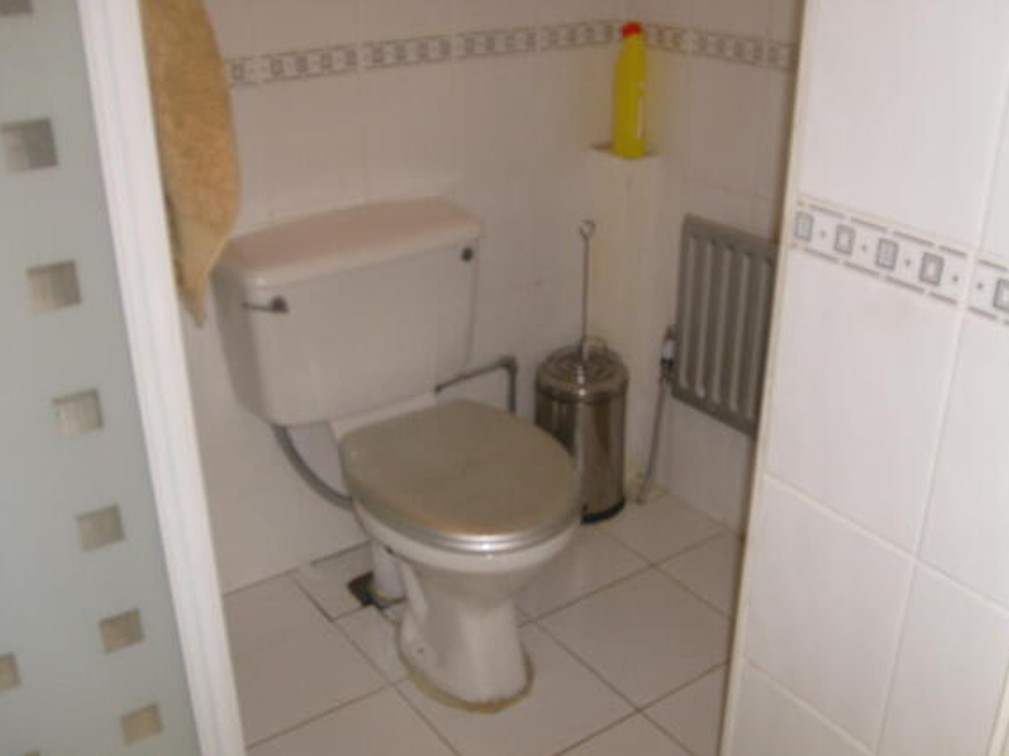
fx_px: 1049
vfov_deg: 39.6
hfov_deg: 51.4
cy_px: 371
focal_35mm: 36
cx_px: 515
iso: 100
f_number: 2.8
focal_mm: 5.8
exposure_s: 1/45
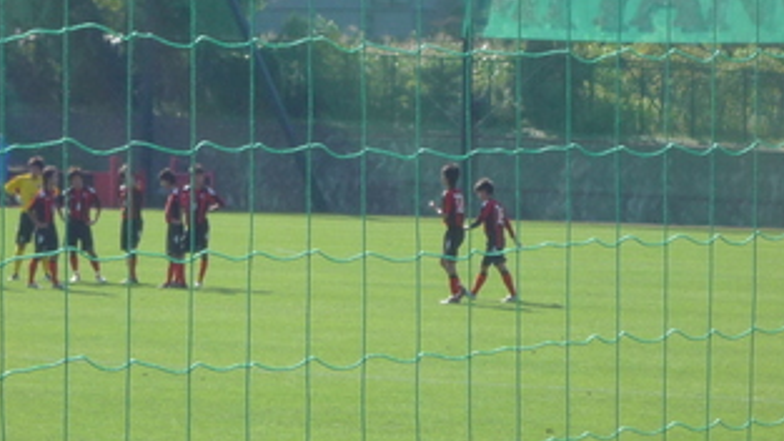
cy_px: 259
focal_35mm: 263
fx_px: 5467
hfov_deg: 8.2
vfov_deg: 4.6
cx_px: 376
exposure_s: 1/250
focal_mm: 17.6
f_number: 5.6
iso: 100
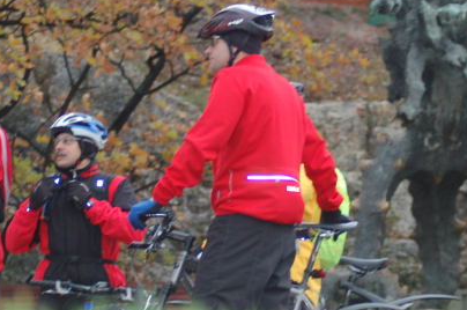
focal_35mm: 208
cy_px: 69
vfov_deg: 6.6
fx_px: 2694
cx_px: 266
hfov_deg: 9.9
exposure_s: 1/60
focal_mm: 70
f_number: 4
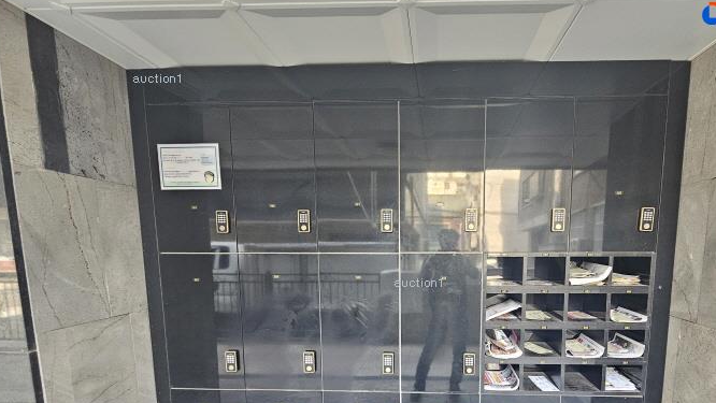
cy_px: 290
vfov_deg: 61.2
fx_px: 323
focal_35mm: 17
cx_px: 418
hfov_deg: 95.0
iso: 320
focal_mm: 2.2
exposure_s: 1/30
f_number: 2.2
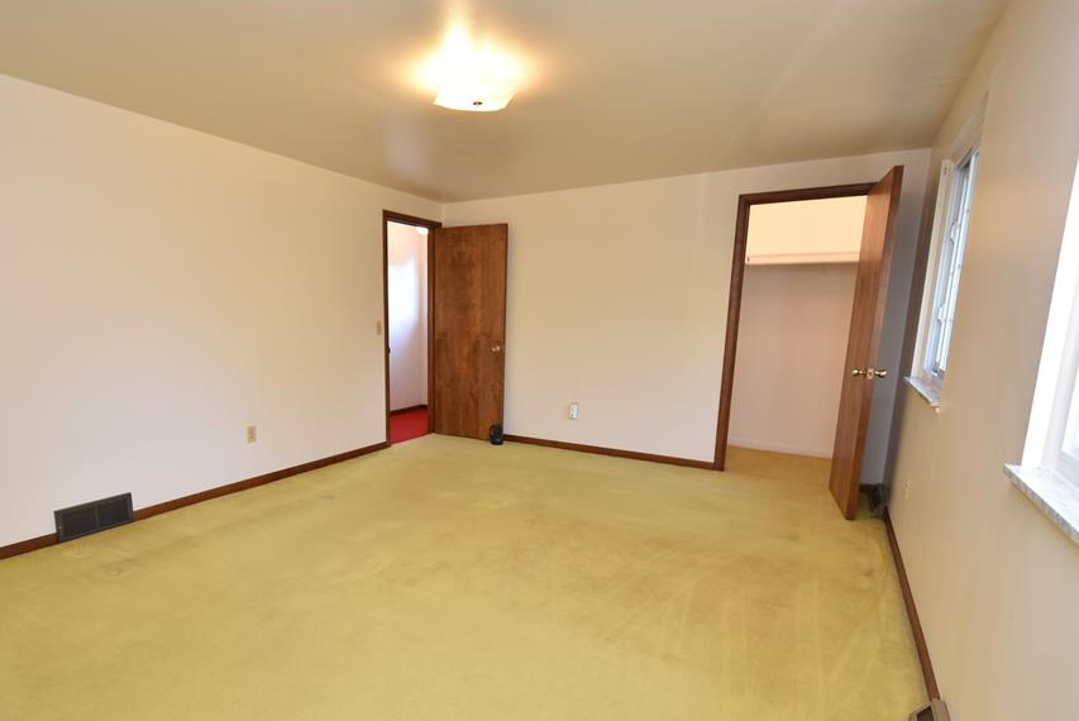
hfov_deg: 88.9
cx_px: 436
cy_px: 396
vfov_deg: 67.3
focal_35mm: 18
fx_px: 540
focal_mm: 10
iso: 250
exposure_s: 1/25
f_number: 4.5
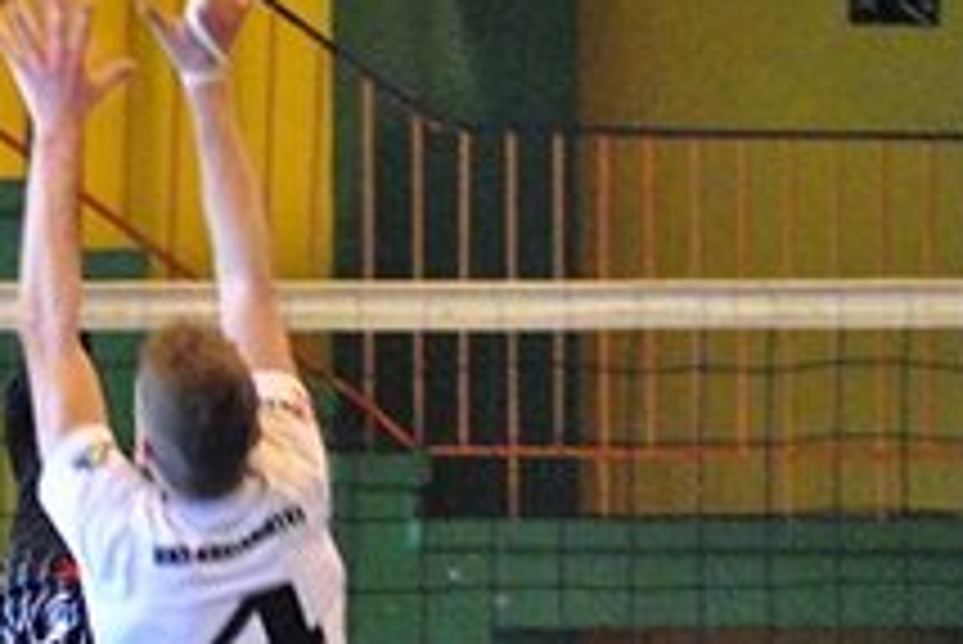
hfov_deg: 4.5
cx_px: -176
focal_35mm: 456
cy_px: 813
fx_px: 12206
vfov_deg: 3.0
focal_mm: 100
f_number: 5.6
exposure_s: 1/100
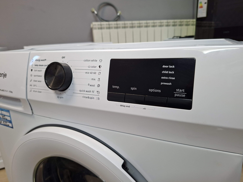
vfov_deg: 58.9
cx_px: 122
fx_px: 161
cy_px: 91
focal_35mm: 23
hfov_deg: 73.9
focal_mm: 5.54
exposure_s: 1/100
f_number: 1.8
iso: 250
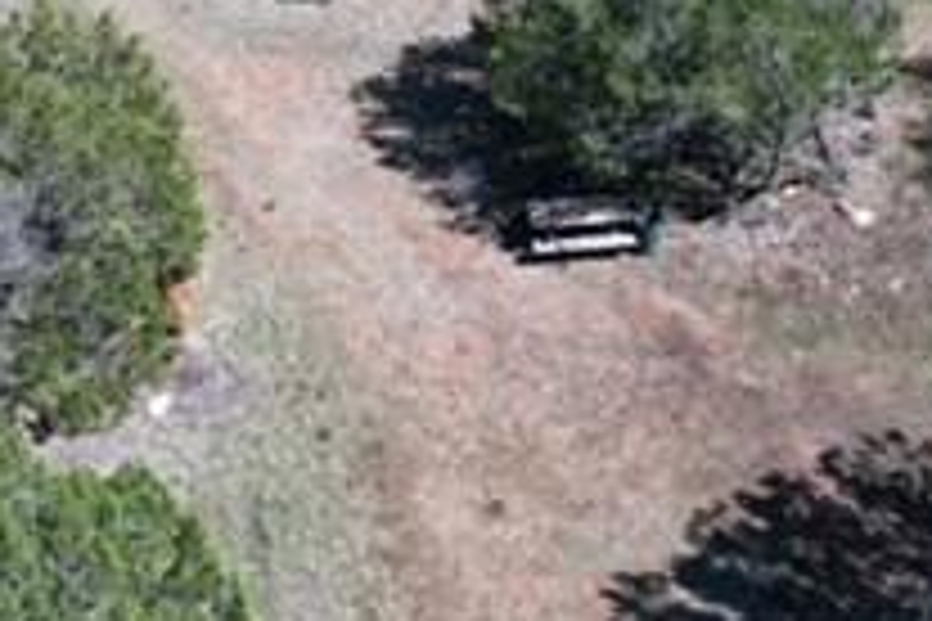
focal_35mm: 68
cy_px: -266
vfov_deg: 18.2
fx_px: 1760
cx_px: 203
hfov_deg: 29.1
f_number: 2.8
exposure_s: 1/1250
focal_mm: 8.38
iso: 100
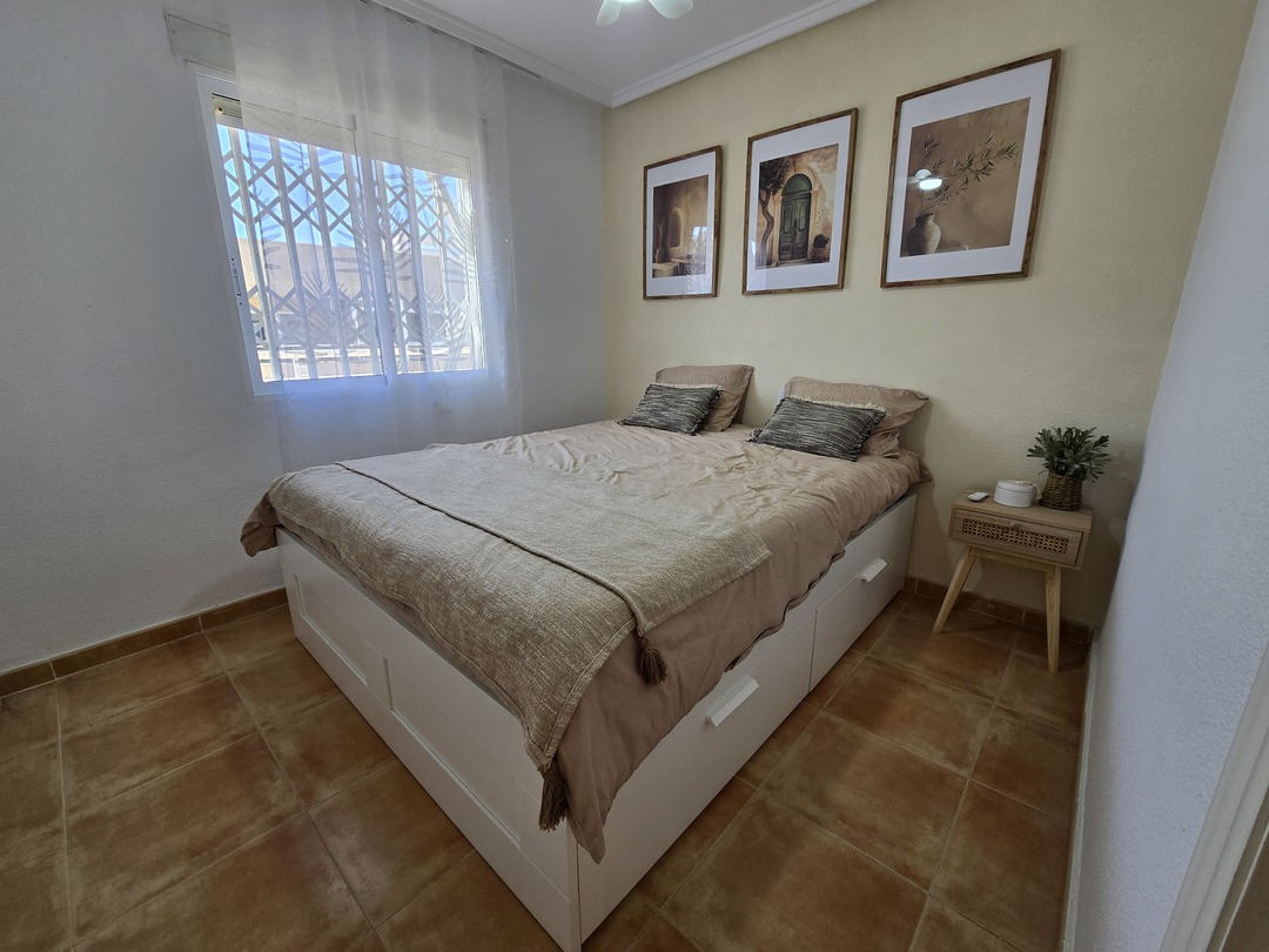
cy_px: 476
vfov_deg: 89.9
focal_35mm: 13
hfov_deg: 106.2
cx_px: 634
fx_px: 477
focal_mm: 2.2
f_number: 2.2
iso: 64
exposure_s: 1/100
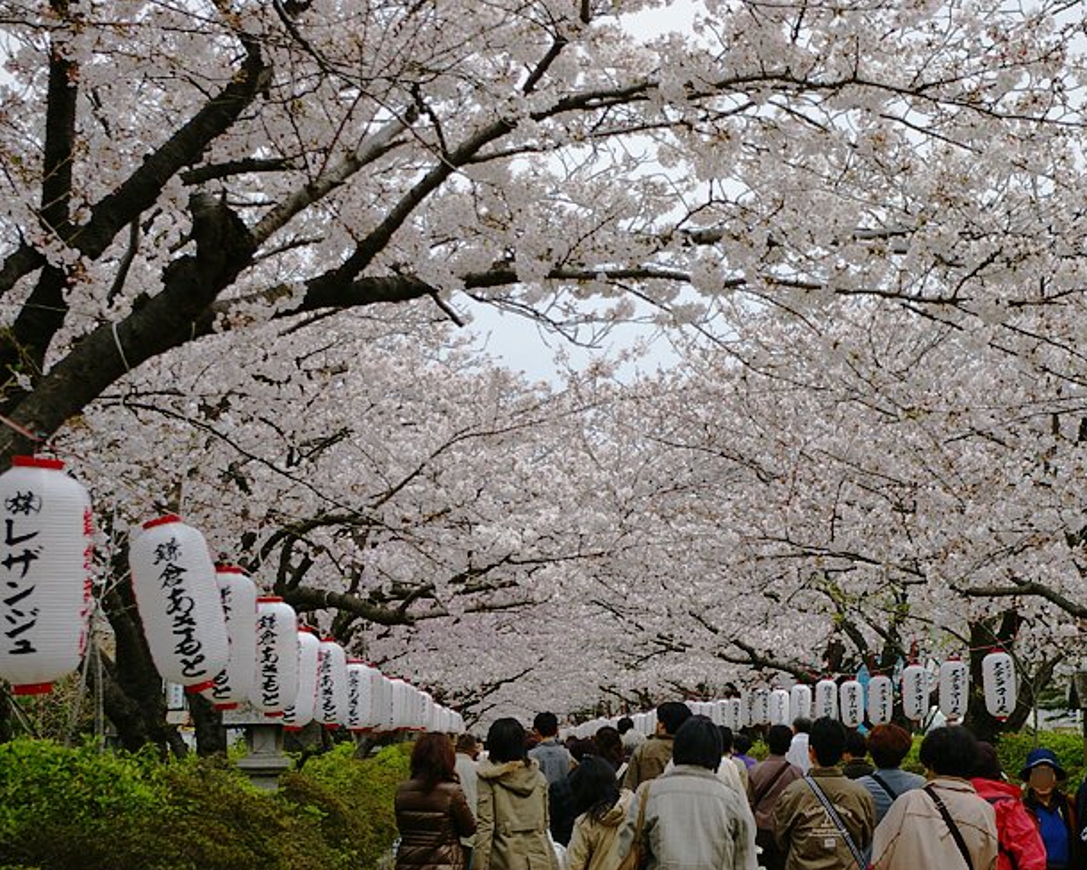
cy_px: 473
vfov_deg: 15.1
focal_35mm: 102
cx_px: 684
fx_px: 3269
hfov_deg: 18.8
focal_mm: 55
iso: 200
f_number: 6.7
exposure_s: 1/500
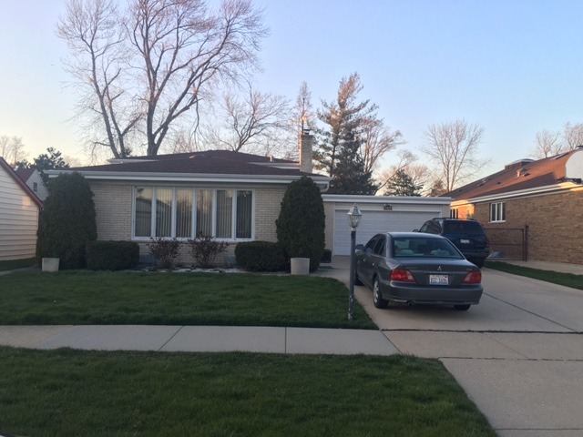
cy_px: 218
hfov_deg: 61.7
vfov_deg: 48.2
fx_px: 488
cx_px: 292
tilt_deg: +2.5
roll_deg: -1.3
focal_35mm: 29
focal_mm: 4.15
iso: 25
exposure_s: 1/121
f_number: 2.2
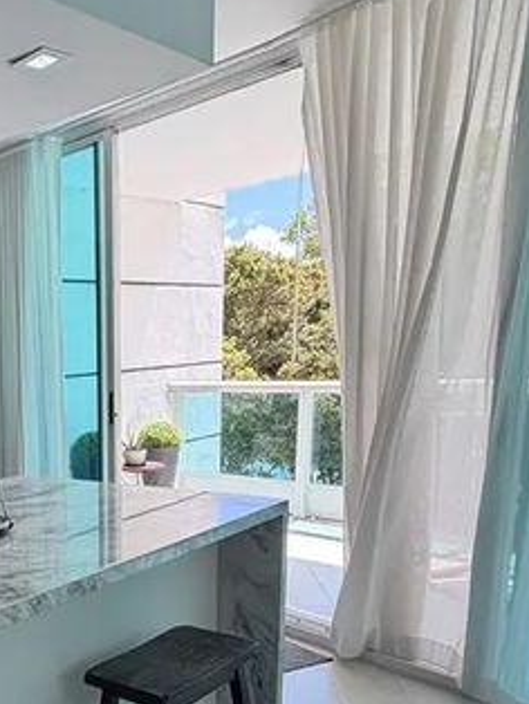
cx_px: -94
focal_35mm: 38
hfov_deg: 31.9
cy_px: 519
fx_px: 773
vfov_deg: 47.3
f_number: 2.2
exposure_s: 1/171
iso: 50
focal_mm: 2.22
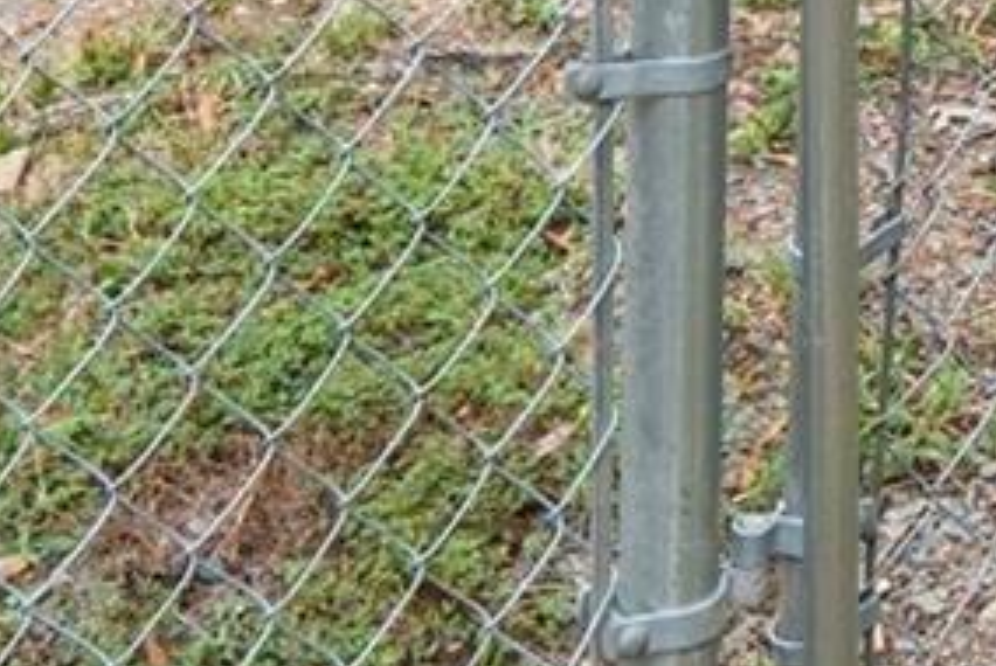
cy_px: -1046
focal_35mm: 108
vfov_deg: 10.5
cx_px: 1140
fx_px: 2991
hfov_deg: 18.1
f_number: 7.1
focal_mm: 10
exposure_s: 1/30
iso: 125
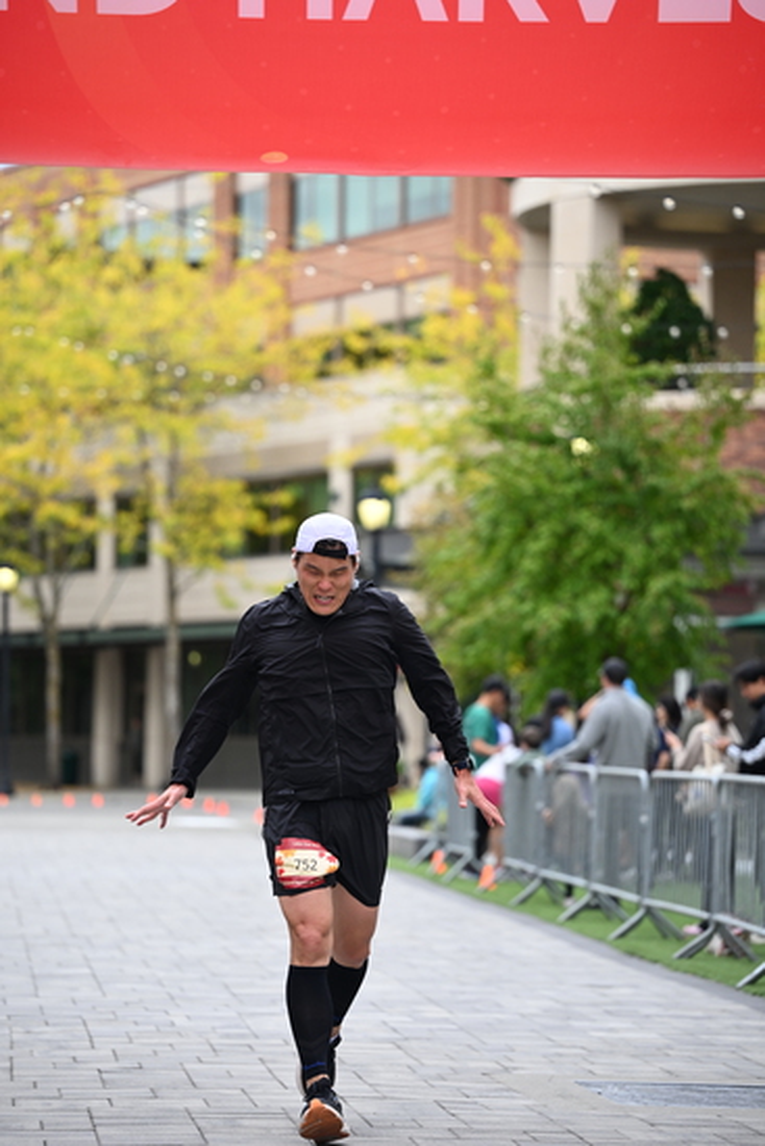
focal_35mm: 120
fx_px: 3822
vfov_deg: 17.1
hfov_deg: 11.4
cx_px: 382
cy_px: 573
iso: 640
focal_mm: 120
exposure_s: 1/2500
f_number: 2.8
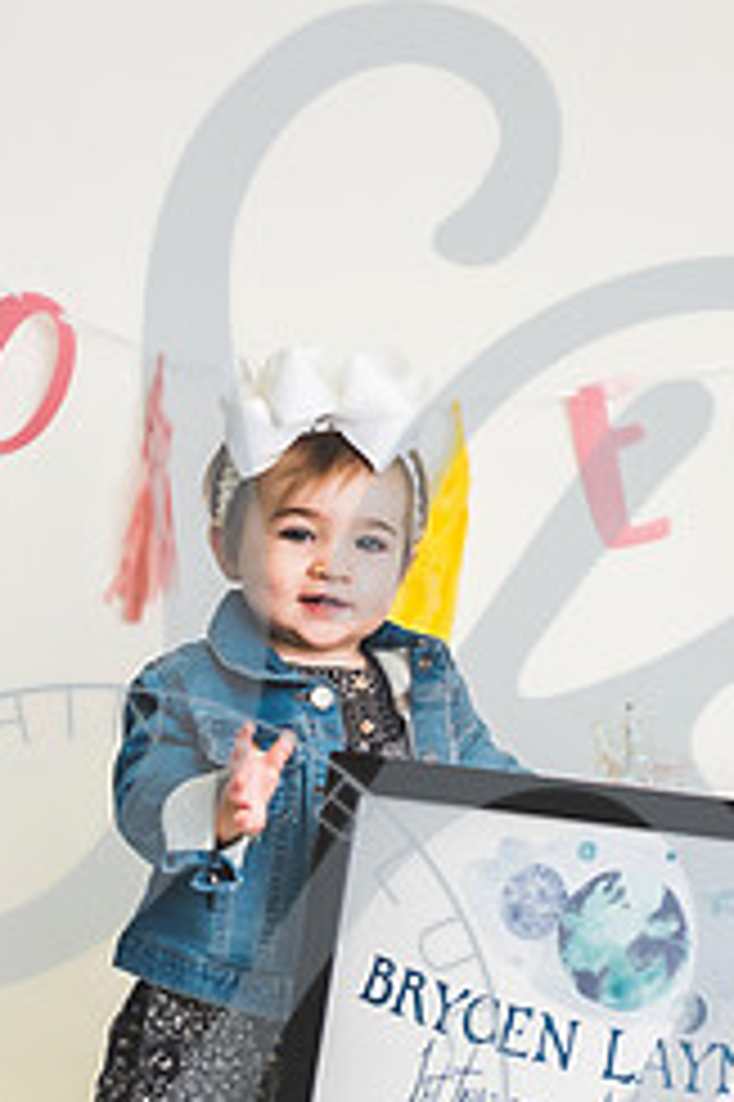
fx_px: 2817
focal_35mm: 92
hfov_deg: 14.8
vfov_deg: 22.0
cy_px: 760
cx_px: 293
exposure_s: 1/160
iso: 200
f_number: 2.8
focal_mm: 50
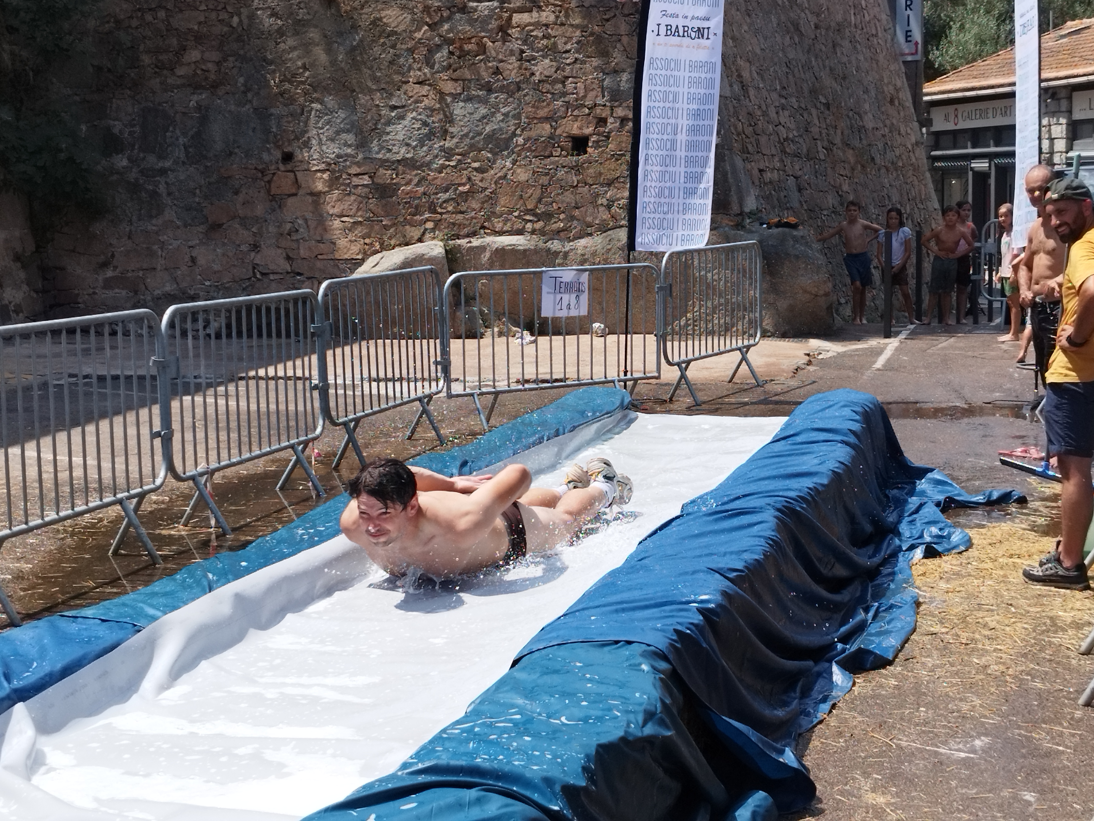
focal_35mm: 25
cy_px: 410
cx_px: 547
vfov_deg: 54.9
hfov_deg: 69.4
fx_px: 790
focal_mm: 5.95
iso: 50
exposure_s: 1/968
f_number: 1.89
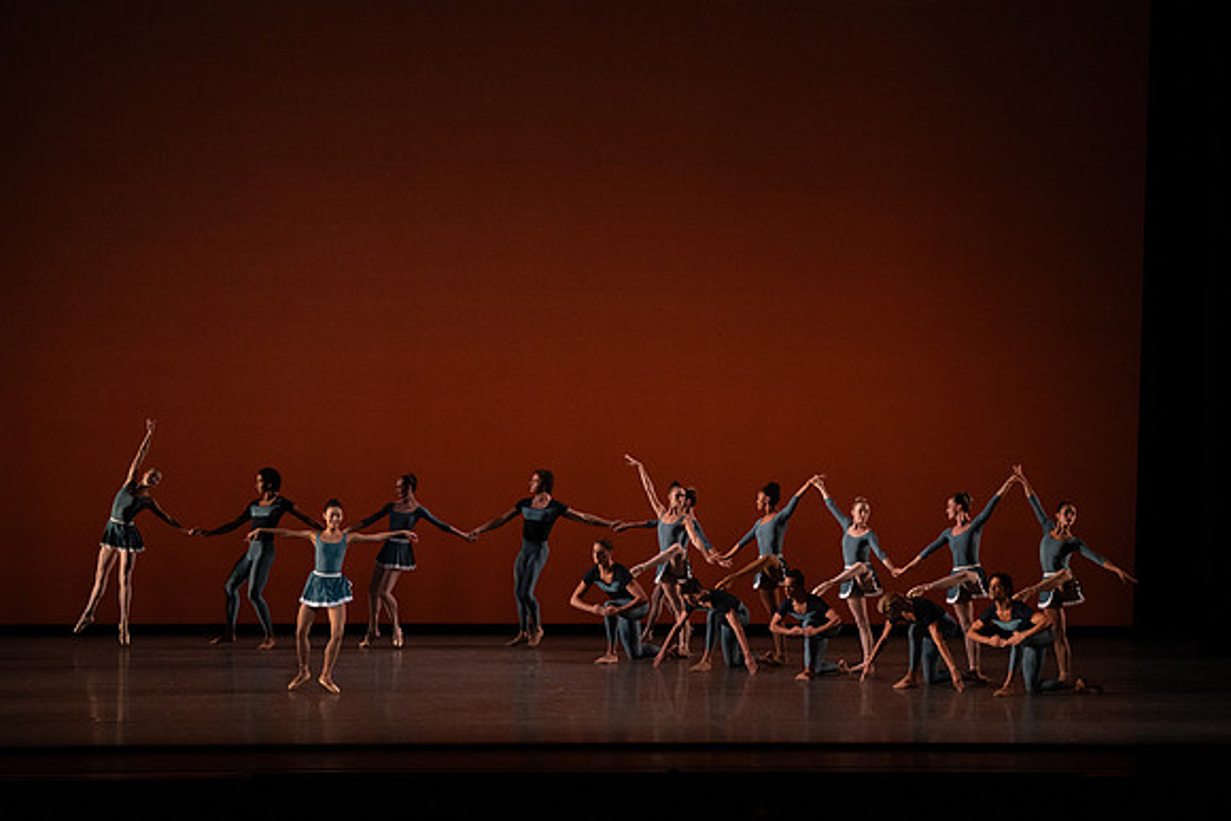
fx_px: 4309
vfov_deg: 10.9
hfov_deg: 16.3
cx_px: 616
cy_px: 410
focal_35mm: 126
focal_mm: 126
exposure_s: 1/400
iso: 5000
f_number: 9
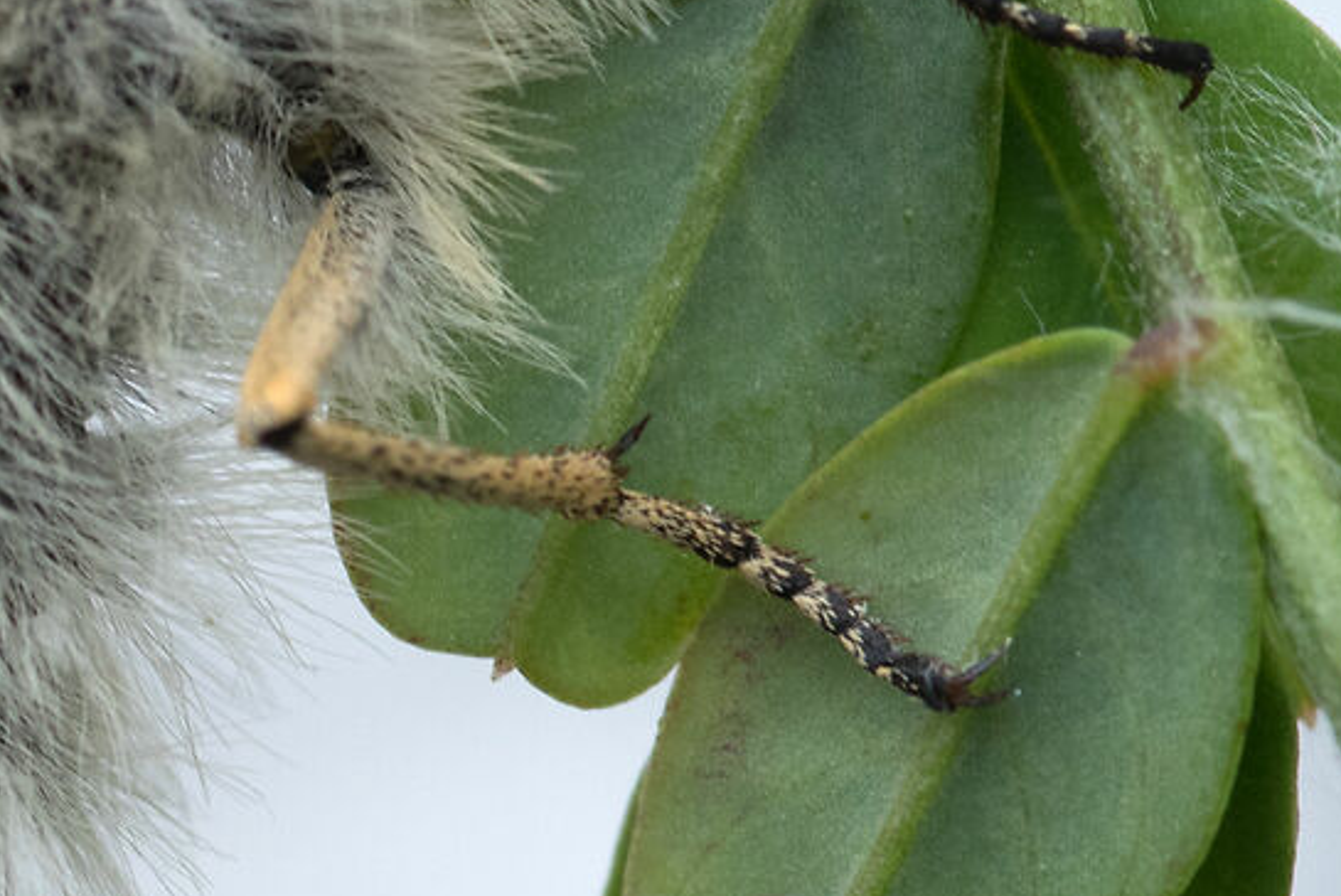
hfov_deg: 4.4
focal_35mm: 462
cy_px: 384
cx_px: -1361
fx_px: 17218
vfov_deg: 3.0
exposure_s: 1/160
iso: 720
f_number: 13
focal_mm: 105
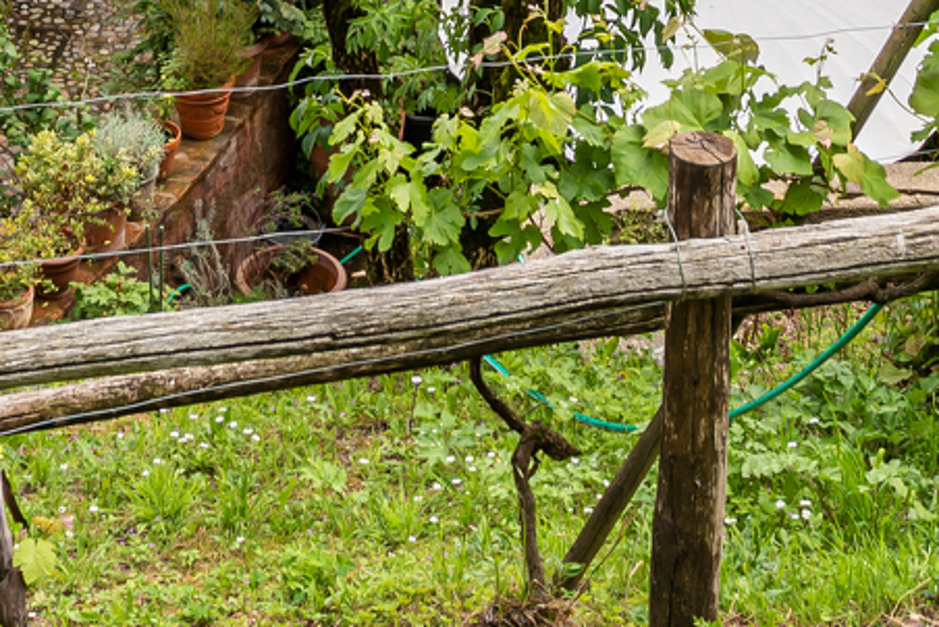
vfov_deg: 8.7
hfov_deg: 15.0
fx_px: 3549
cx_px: 262
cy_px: -1091
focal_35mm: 136
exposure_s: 1/100
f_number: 9
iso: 100
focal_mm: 24
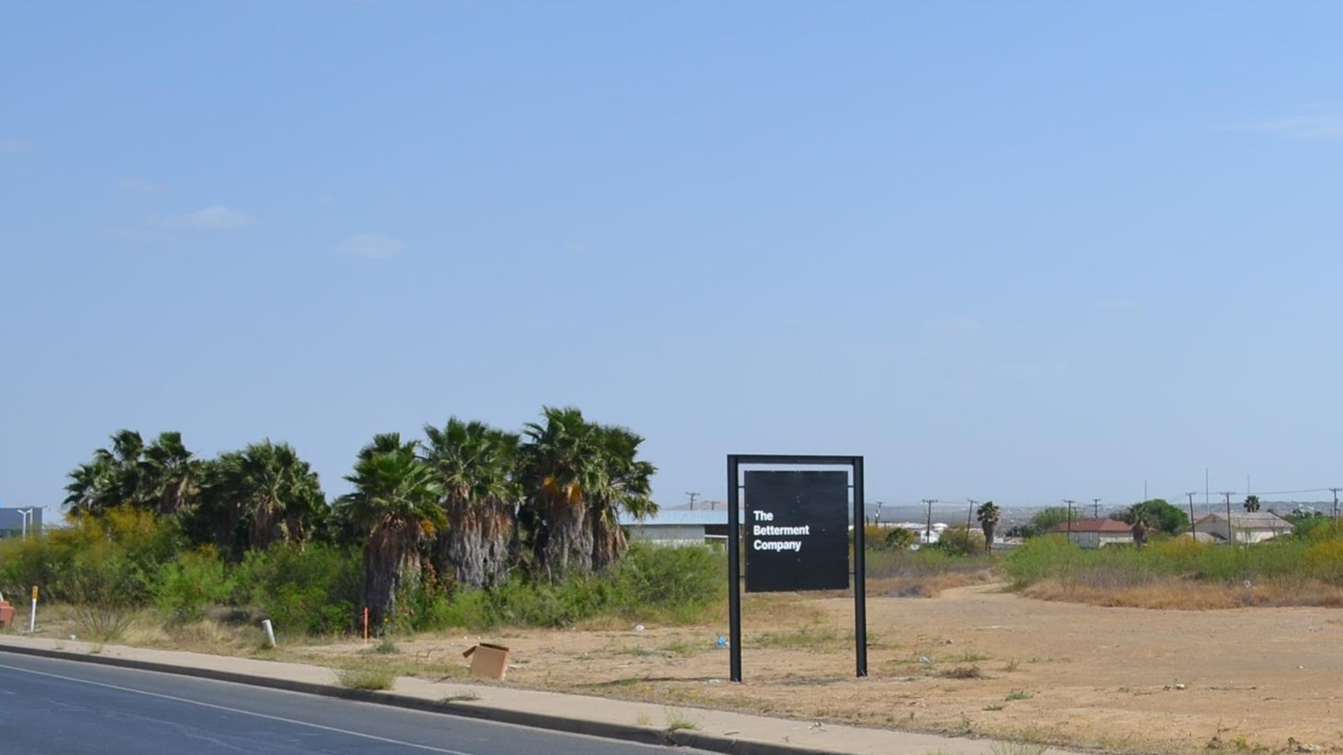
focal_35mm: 66
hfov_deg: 30.4
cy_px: 311
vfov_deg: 18.2
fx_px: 2350
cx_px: 1235
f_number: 8
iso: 100
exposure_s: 1/250
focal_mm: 20
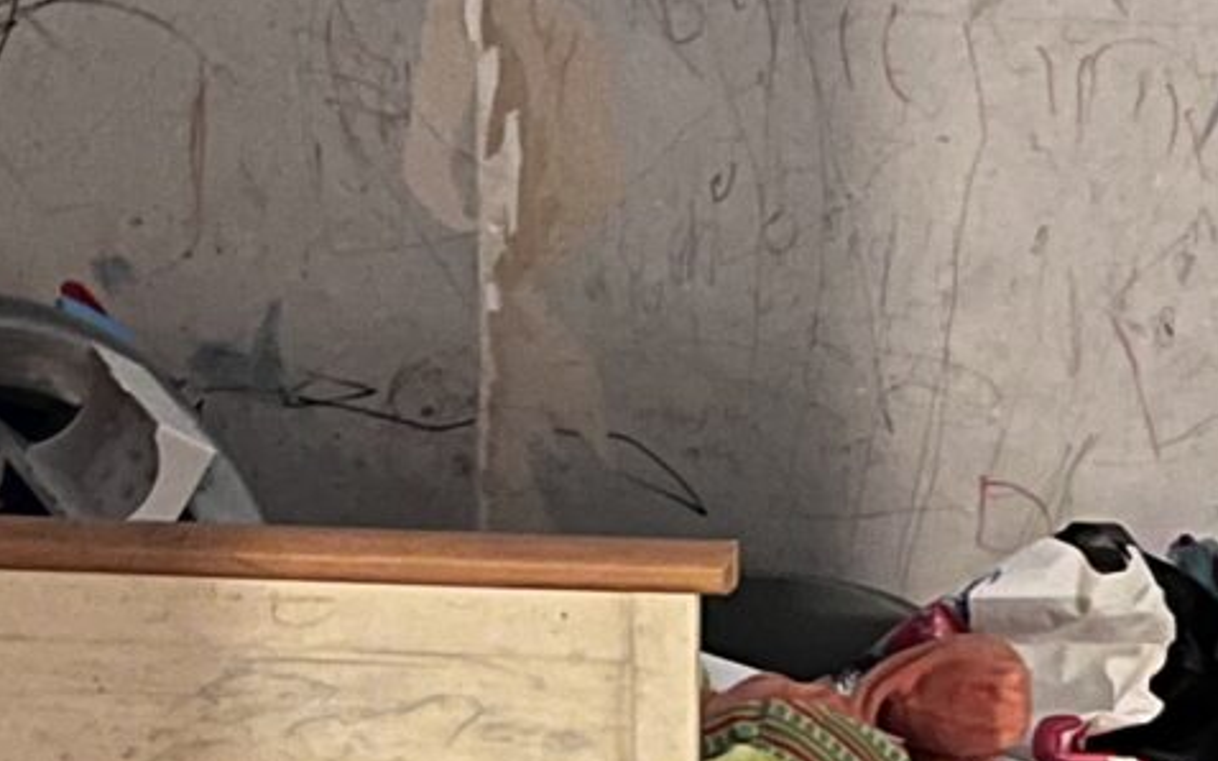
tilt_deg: -27.0
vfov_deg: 8.5
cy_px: 1369
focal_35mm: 148
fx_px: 4912
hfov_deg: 14.1
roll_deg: -1.1
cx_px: 912
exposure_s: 1/9
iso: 800
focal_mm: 5.1
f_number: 1.6
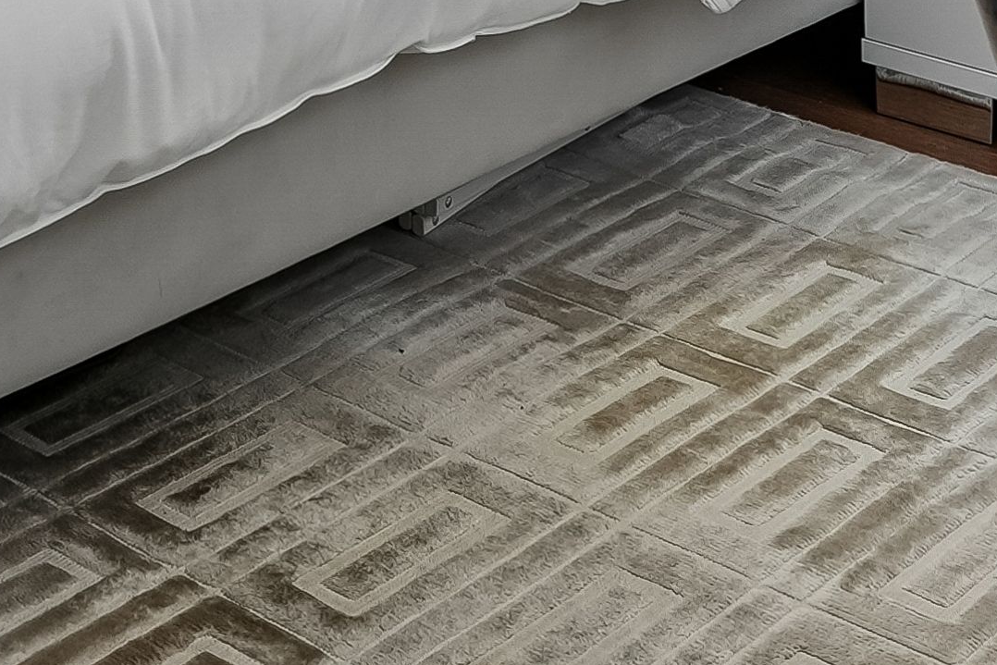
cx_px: 18
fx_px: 2520
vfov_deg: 11.8
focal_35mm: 91
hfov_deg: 21.6
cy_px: -995
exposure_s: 1/6
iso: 200
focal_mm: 14
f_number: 7.1
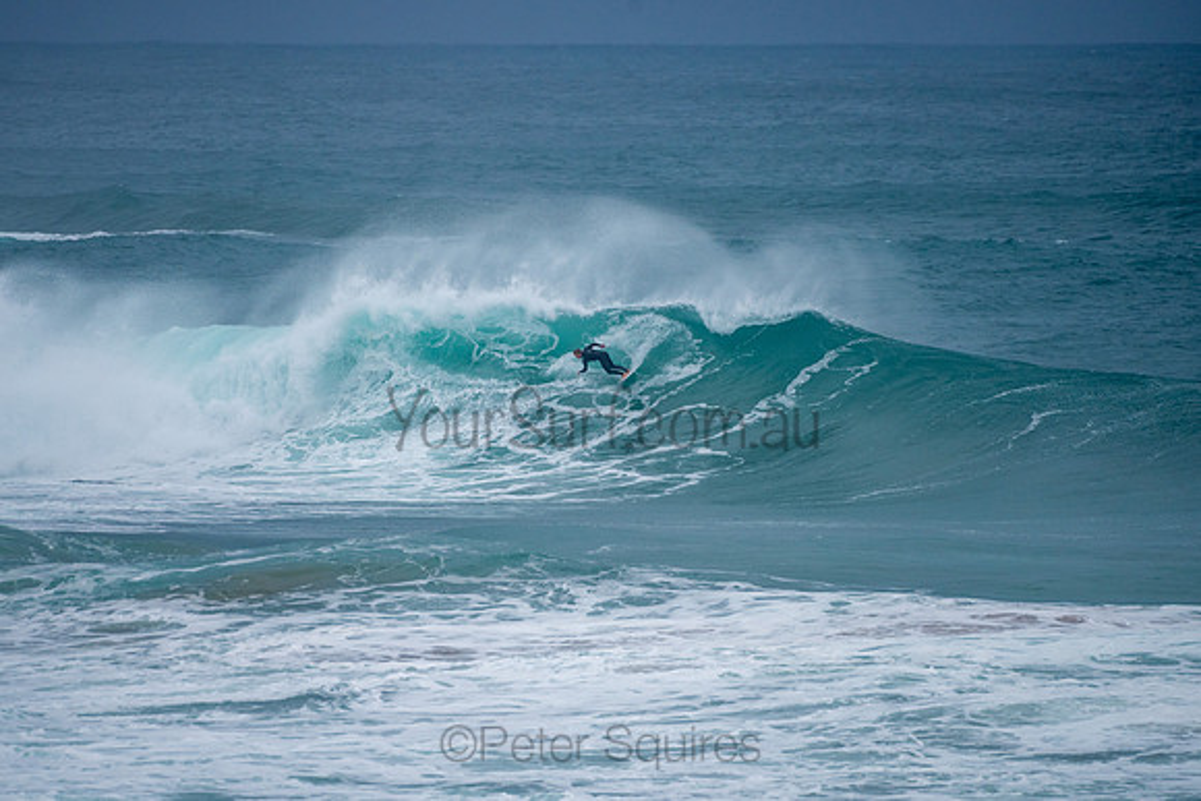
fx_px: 20461
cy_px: 370
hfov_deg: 3.4
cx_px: 576
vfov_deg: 2.2
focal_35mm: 613
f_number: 5.6
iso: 280
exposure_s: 1/1250
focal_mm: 500
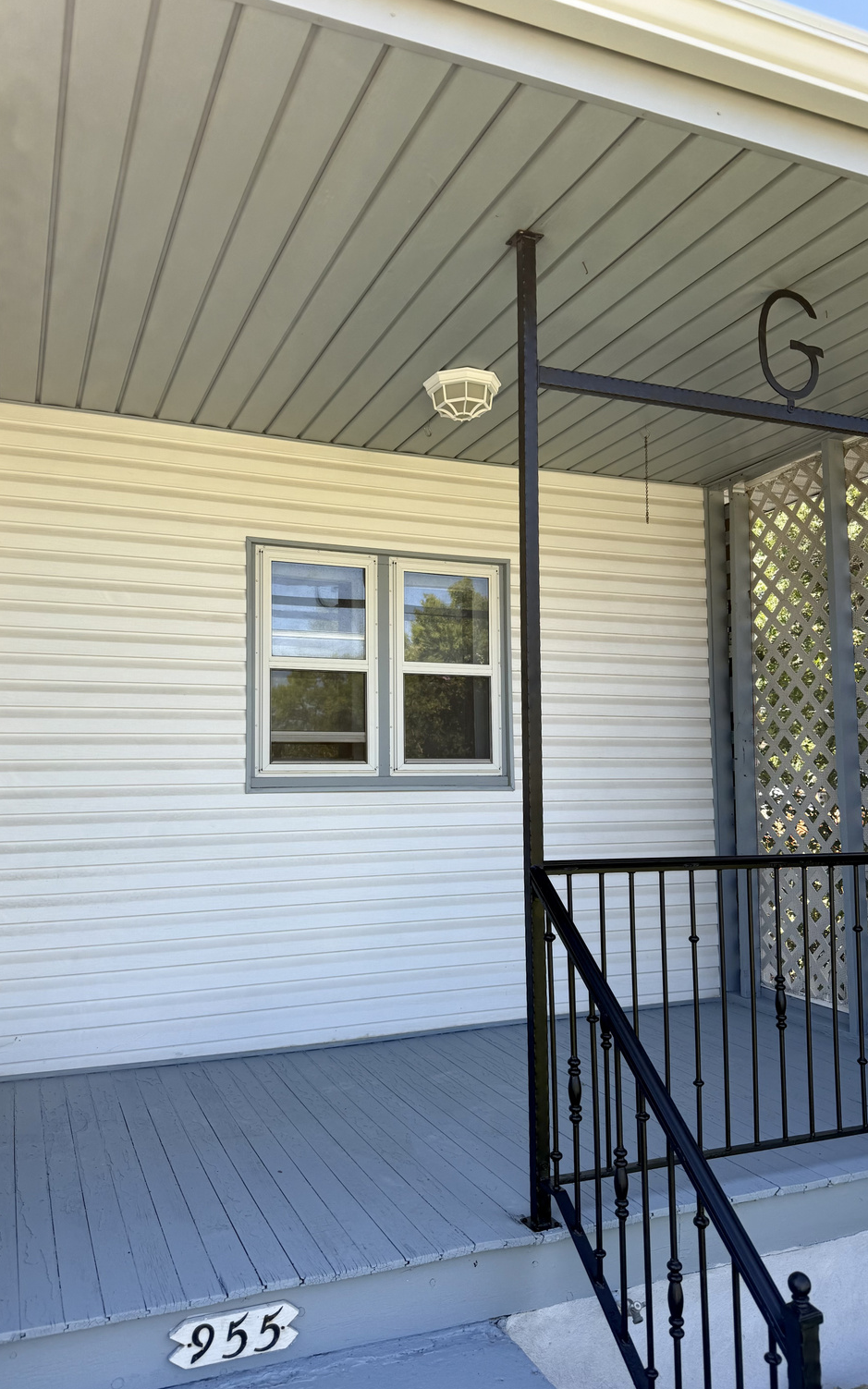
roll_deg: +0.8
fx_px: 984
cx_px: 425
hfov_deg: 47.6
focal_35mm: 26
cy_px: 707
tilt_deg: +5.6
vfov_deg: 70.4
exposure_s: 1/665
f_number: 1.78
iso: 80
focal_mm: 6.76
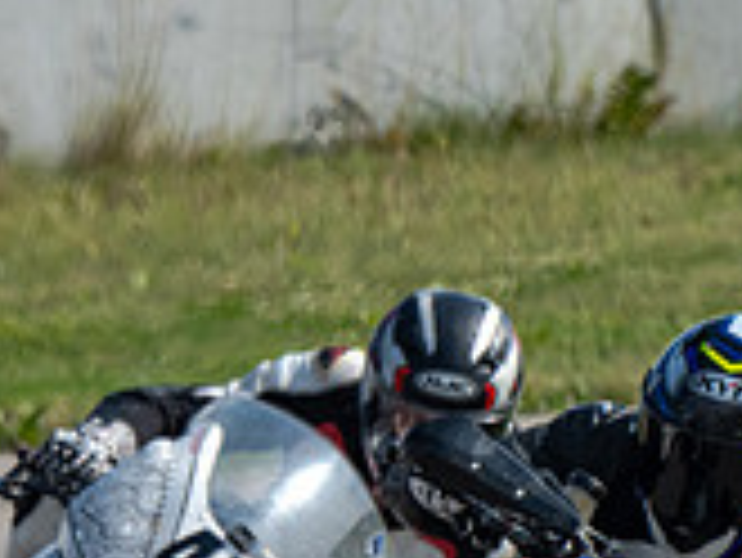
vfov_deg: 0.6
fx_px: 57359
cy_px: 866
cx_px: -819
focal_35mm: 2674
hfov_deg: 0.7
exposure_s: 1/1250
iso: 560
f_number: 11
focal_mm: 600
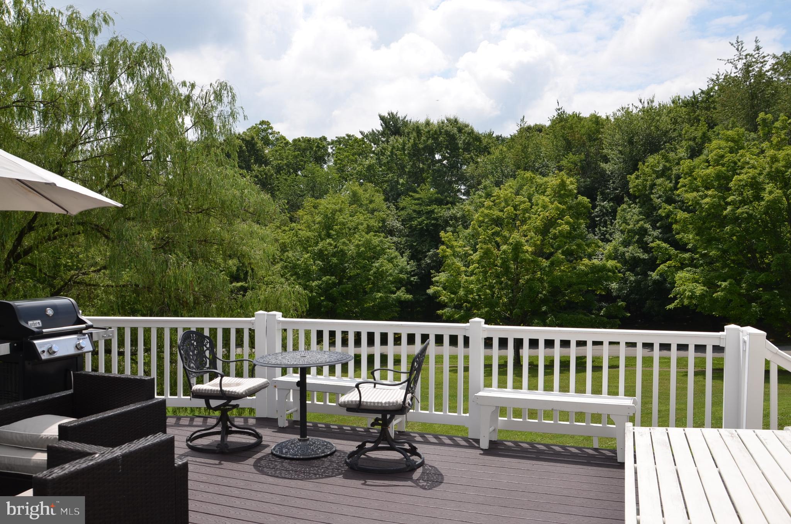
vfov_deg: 47.7
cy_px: 262
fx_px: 592
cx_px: 396
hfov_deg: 67.5
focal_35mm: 27
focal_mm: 18
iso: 100
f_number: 9
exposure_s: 1/250
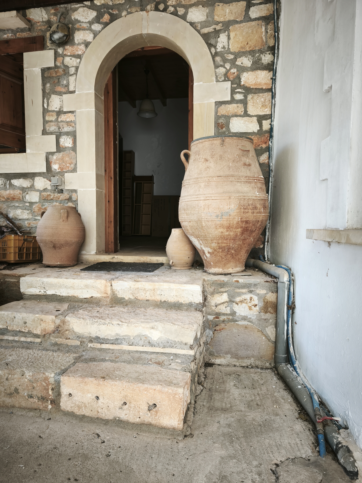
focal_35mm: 23
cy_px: 242
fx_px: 321
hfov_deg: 58.9
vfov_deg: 73.9
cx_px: 181
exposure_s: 1/100
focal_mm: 5.35
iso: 100
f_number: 1.7
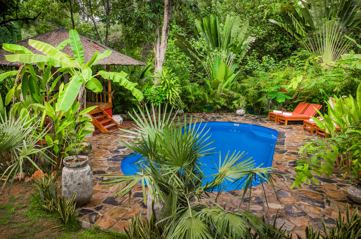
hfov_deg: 64.7
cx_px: 180
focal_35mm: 28
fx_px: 285
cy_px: 120
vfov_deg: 45.5
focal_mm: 19
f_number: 7.1
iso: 250
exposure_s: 1/125
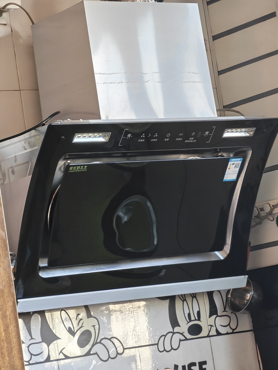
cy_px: 185
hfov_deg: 10.5
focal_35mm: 141
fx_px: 1510
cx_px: 139
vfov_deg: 14.0
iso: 500
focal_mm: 8.67
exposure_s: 1/100
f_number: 2.4
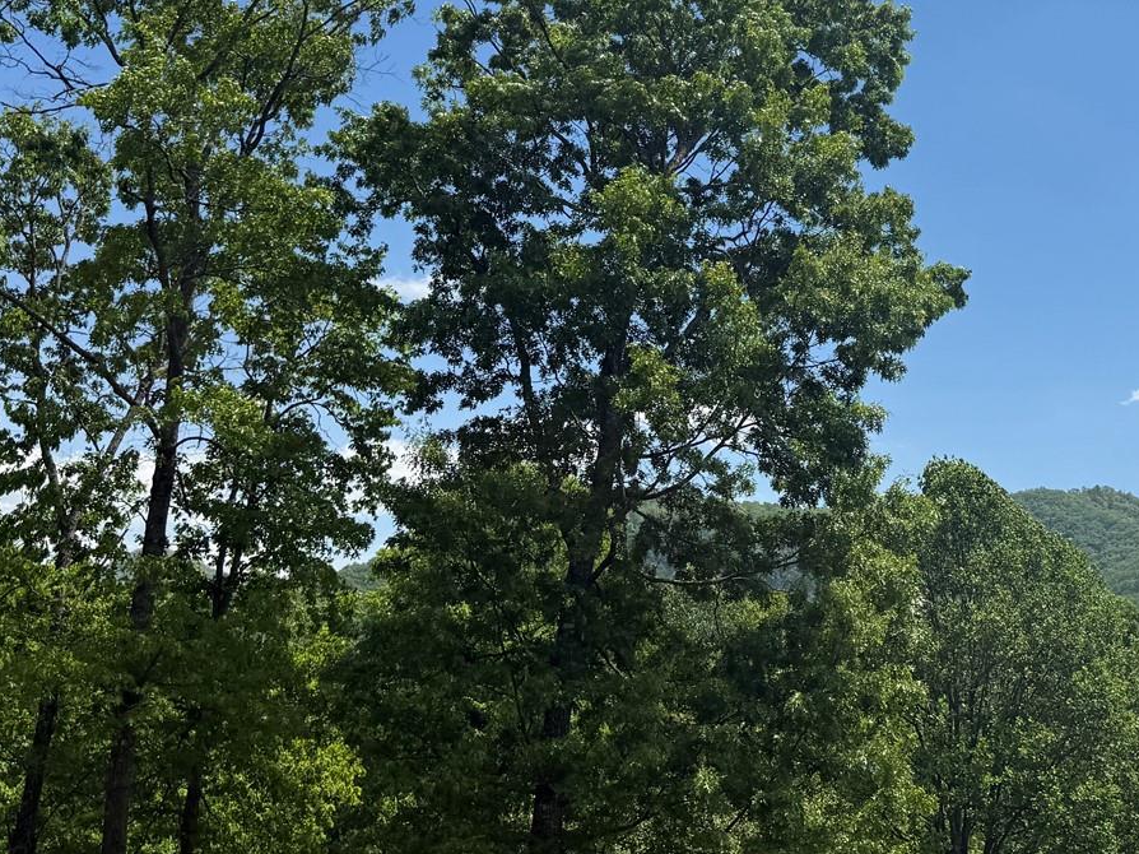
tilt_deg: +17.2
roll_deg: -0.1
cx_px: 891
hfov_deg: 34.0
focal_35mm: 55
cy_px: 182
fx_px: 1809
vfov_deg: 26.1
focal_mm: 6.76
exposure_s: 1/5714
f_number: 1.78
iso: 80
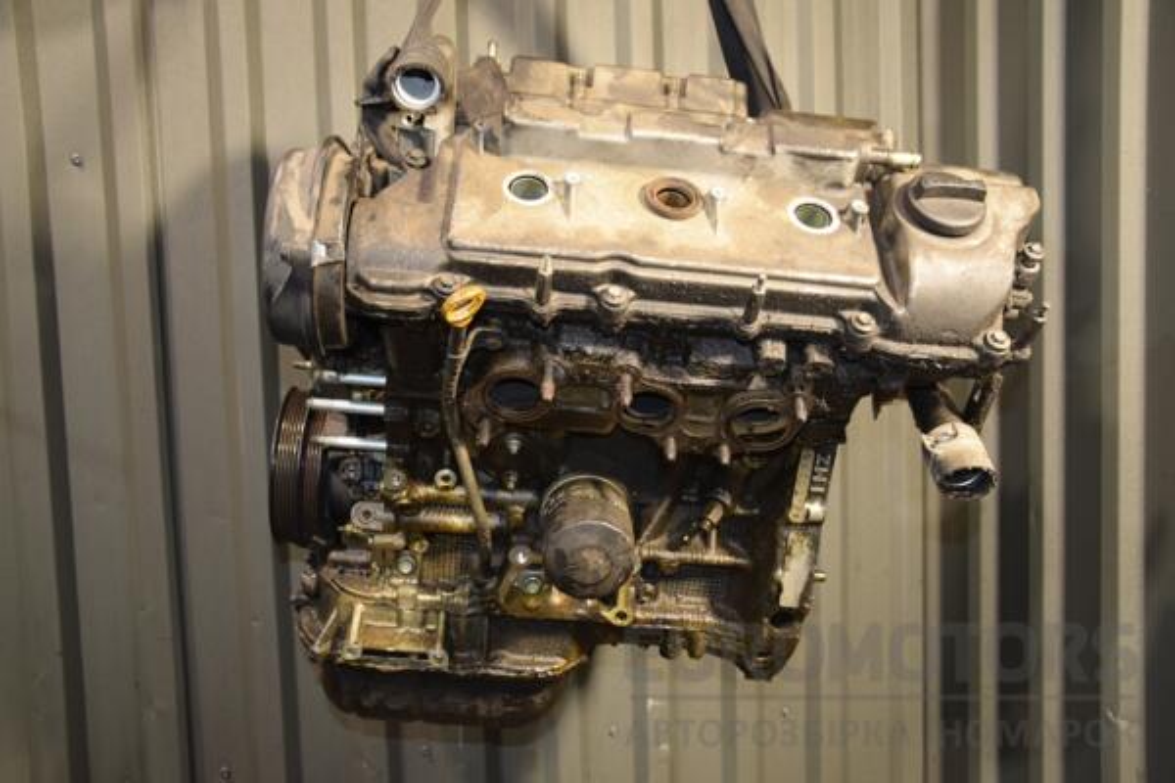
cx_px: 588
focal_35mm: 36
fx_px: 1175
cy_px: 392
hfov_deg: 53.1
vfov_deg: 36.9
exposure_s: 1/60
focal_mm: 24
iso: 800
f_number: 5
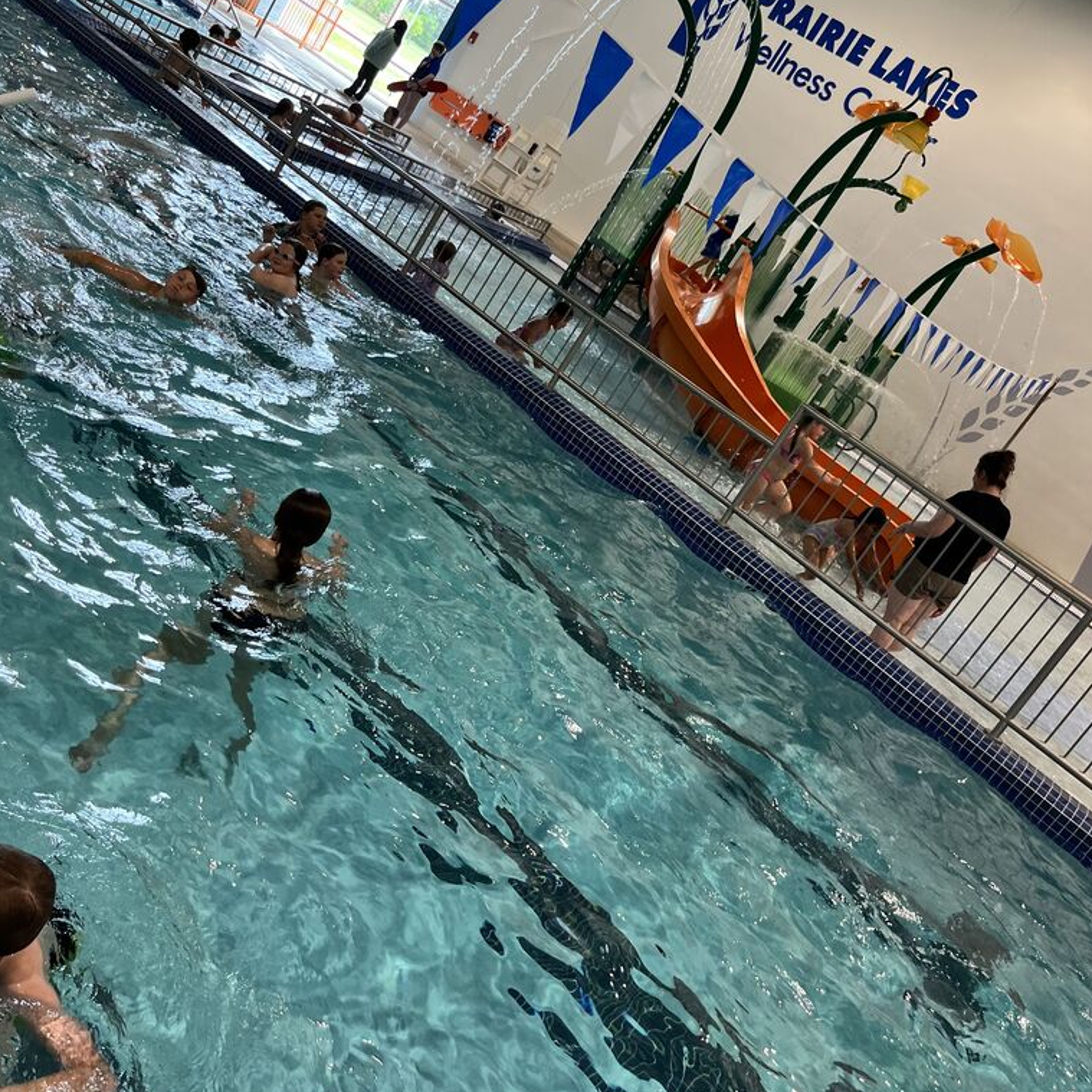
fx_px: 1106
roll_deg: -33.5
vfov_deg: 52.1
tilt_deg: -11.1
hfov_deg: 52.5
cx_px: 547
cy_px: 419
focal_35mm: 31
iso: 80
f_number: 1.6
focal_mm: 5.1
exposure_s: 1/121
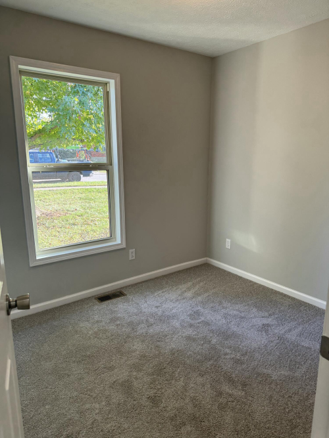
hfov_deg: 56.8
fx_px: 304
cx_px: 164
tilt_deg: -12.9
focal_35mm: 24
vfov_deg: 71.6
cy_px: 219
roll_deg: -0.4
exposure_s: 1/120
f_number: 1.78
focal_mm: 6.76
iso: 125
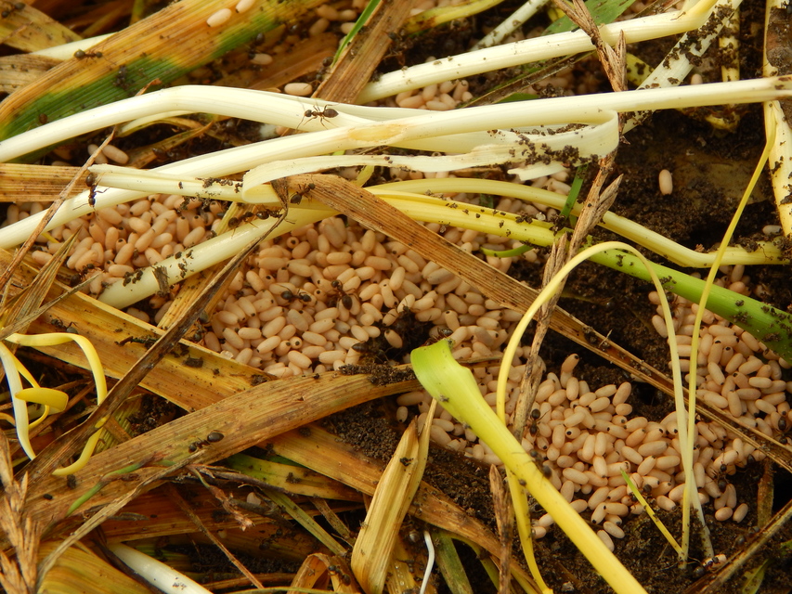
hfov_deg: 15.1
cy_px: 297
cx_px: 396
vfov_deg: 11.3
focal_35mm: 131
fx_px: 2998
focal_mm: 23.4
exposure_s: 1/500
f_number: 4.8
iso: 125
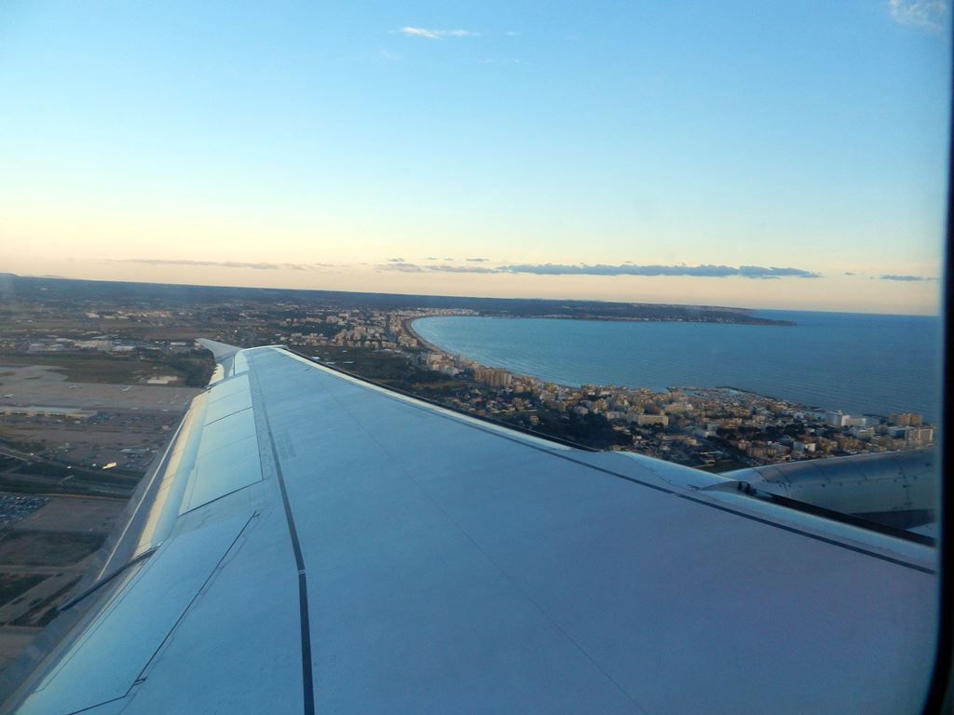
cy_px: 358
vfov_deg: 58.9
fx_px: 634
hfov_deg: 73.9
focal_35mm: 23
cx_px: 477
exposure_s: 1/500
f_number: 3.4
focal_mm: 4
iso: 160
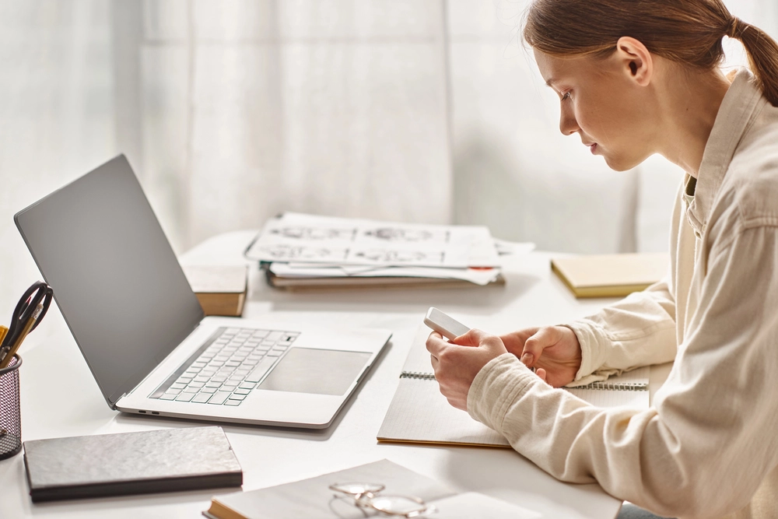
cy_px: 260
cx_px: 389
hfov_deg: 23.9
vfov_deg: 16.1
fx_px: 1837
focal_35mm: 85
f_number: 2.8
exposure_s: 1/200
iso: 80
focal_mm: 85
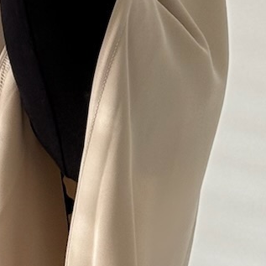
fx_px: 2382
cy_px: 10
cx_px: -75
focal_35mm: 274
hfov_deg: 6.3
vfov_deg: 6.4
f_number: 1.78
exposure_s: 1/88
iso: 100
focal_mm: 6.76
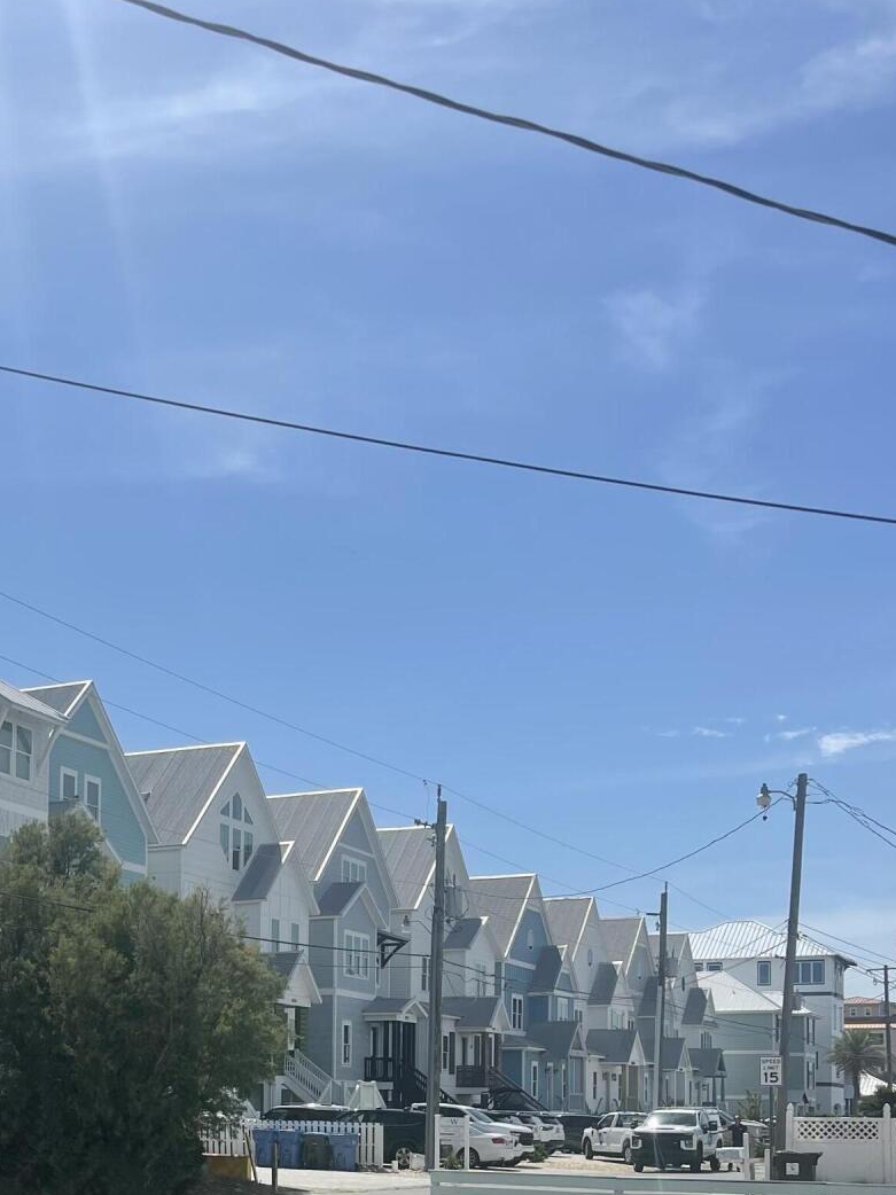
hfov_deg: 29.6
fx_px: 1657
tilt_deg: +2.5
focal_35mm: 48
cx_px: 182
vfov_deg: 37.6
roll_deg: -0.7
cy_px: 1025
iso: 32
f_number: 1.6
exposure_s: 1/5917
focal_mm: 5.1
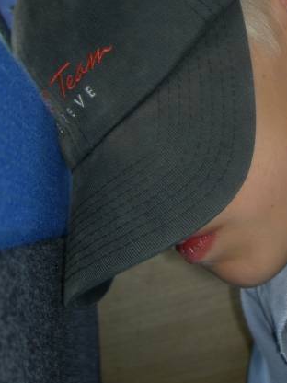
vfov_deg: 25.7
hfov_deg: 19.2
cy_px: 102
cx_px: 268
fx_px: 829
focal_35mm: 75
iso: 100
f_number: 2.8
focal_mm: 8
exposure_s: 1/60
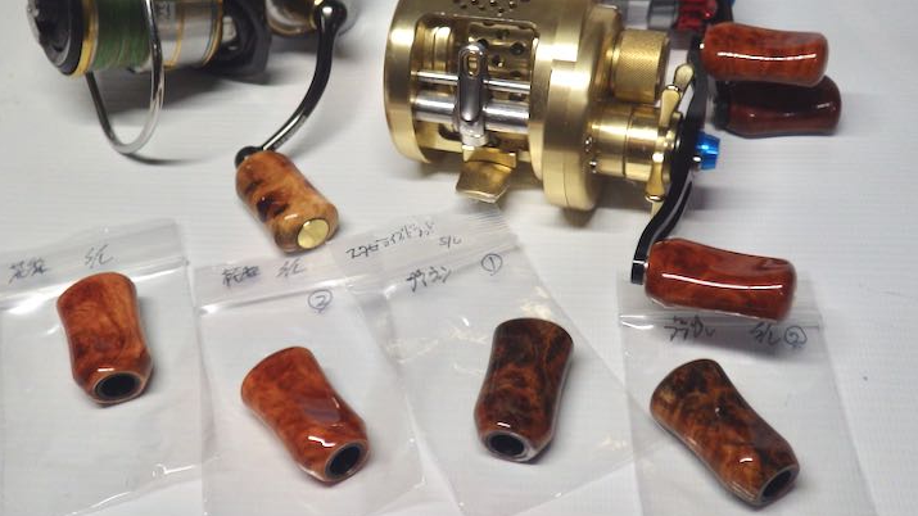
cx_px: 458
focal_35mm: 34
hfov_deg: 58.0
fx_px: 828
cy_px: 202
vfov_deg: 34.5
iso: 200
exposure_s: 1/80
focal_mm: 5.5
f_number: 2.3
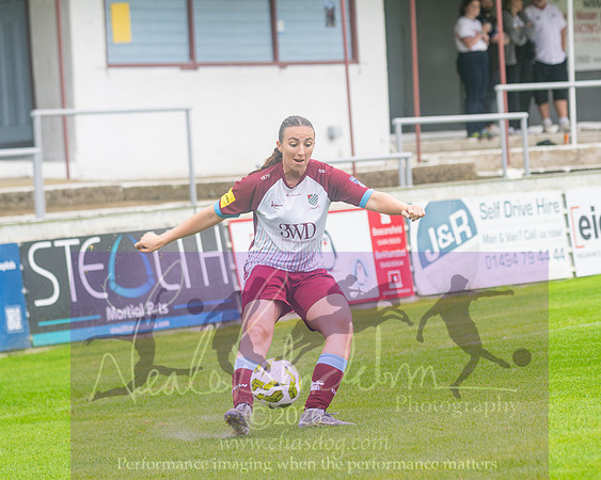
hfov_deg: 9.2
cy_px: 240
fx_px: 3746
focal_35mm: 211
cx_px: 300
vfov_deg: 7.3
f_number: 2.8
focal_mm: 125
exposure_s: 1/1600
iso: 450
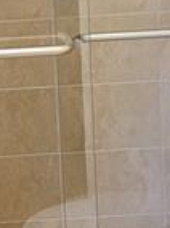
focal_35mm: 141
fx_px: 926
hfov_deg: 10.4
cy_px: 32
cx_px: -5
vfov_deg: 13.9
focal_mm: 5.4
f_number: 1.8
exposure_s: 1/59
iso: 100
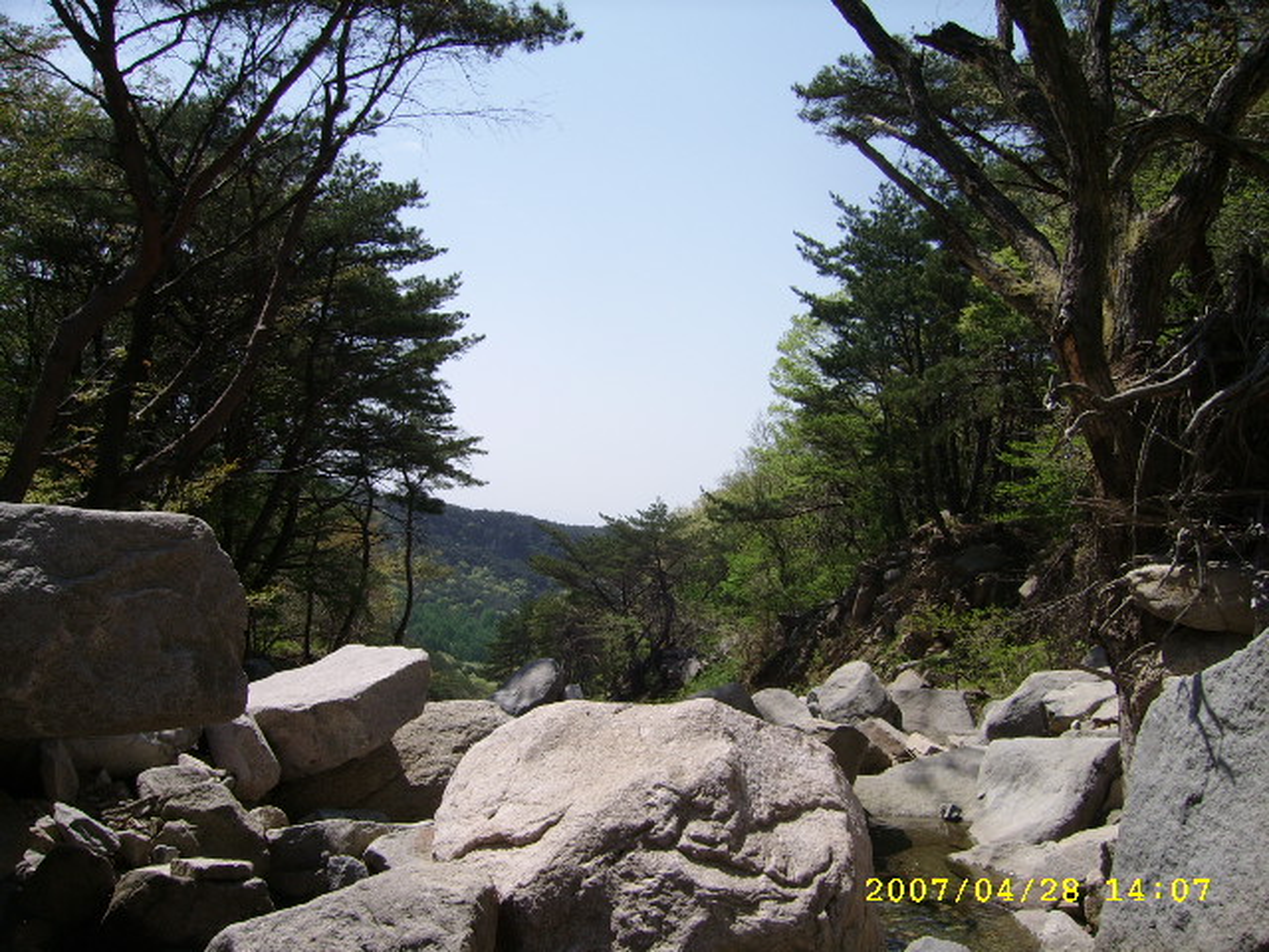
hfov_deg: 52.6
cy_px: 476
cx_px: 634
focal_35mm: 35
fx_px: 1283
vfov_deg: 40.7
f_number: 5.8
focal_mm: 5.95
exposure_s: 1/420
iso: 50
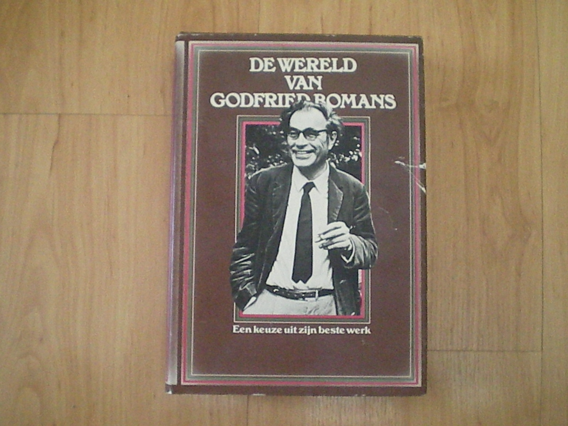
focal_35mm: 38
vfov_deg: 37.7
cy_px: 213
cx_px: 284
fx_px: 624
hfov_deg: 49.0
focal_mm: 6.3
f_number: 3.1
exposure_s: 1/100
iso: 1170
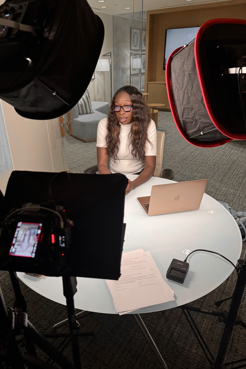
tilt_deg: -25.7
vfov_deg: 71.5
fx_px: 256
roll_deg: +4.7
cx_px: 113
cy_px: 185
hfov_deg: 51.2
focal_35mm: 25
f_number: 1.78
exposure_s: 1/79
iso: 200
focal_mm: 6.76
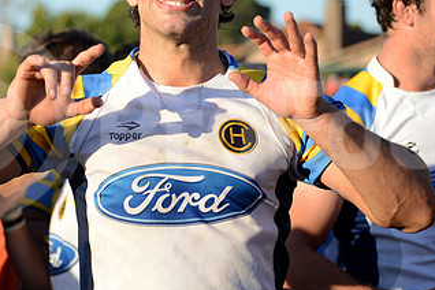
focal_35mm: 113
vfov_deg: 12.1
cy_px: 122
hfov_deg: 18.1
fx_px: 1365
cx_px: 211
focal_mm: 62
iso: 320
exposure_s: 1/2500
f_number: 2.8
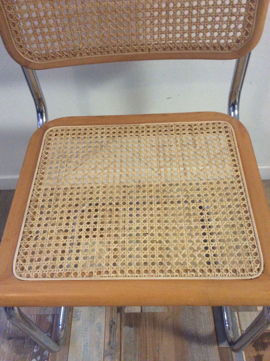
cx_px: 135
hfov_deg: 44.1
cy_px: 180
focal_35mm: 32
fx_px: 334
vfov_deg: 56.9
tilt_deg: -52.6
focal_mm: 3.3
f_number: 2.4
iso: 320
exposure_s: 1/17
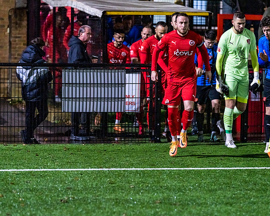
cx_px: 144
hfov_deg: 12.2
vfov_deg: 9.7
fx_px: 1267
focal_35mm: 159
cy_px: 109
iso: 8000
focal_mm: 135
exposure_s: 1/1000
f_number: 2.5
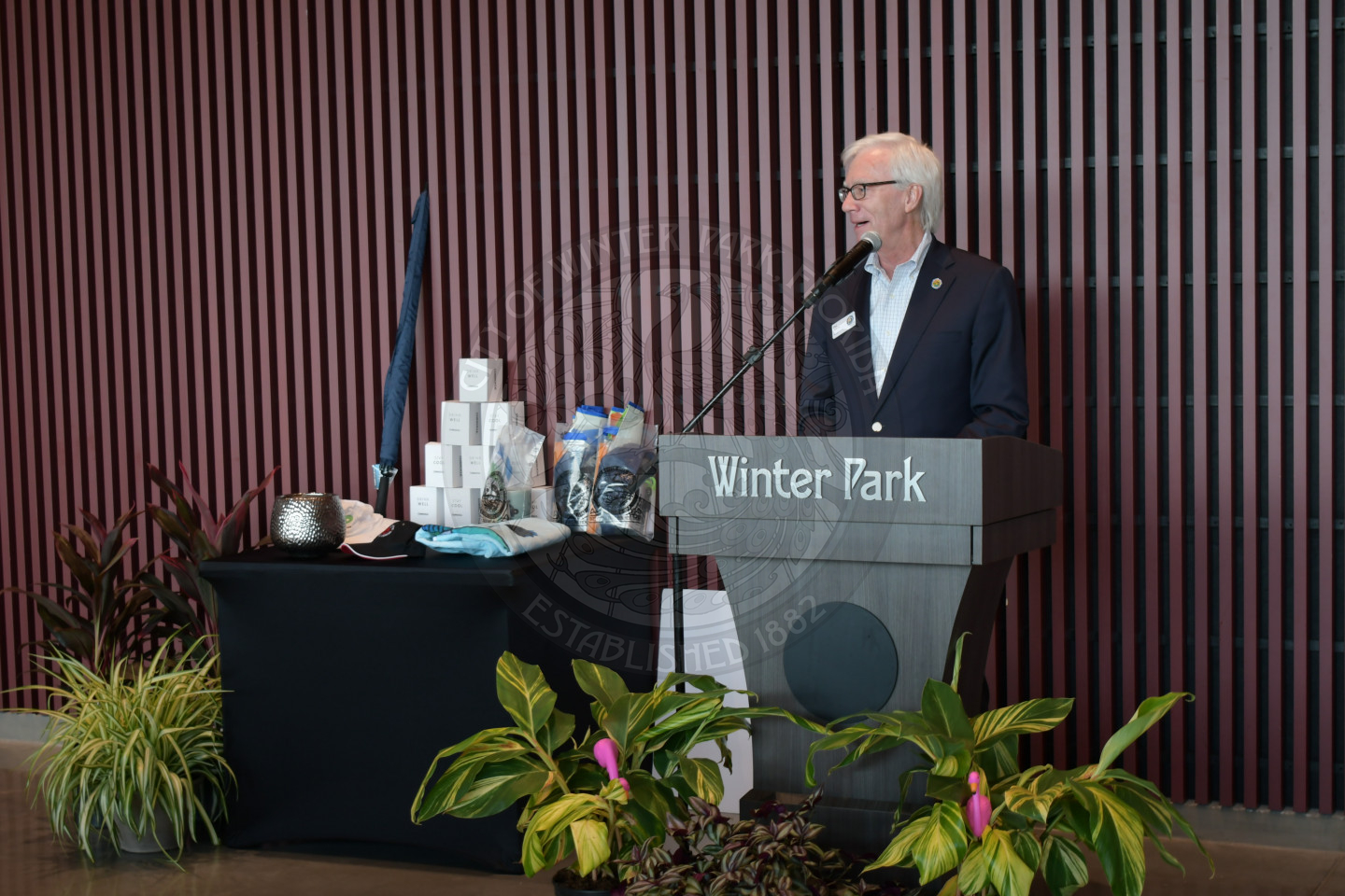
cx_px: 672
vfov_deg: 22.6
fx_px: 2241
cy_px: 448
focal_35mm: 60
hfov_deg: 33.4
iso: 320
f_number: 4.8
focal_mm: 40
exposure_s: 1/15
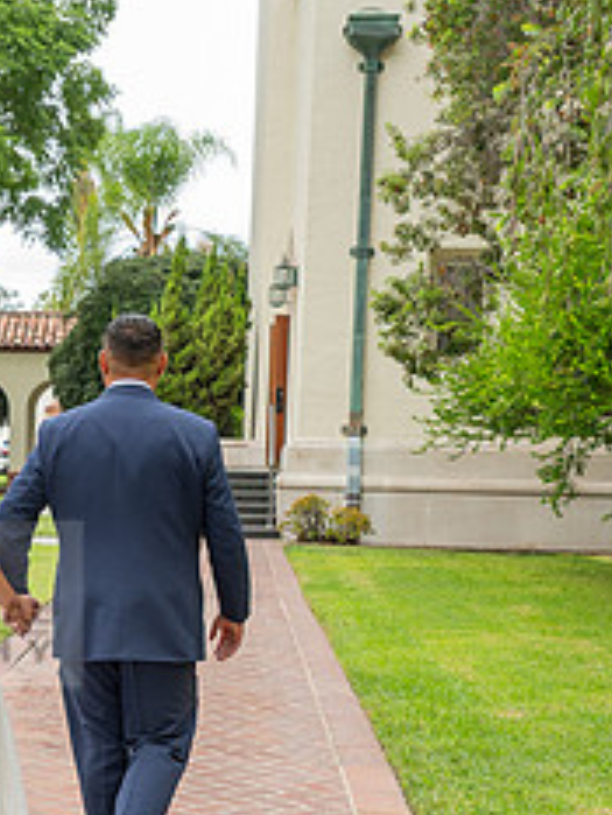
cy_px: 639
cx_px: 43
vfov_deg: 26.6
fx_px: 1696
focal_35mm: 72
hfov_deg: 20.0
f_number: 5
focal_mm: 24
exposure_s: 1/250
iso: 250
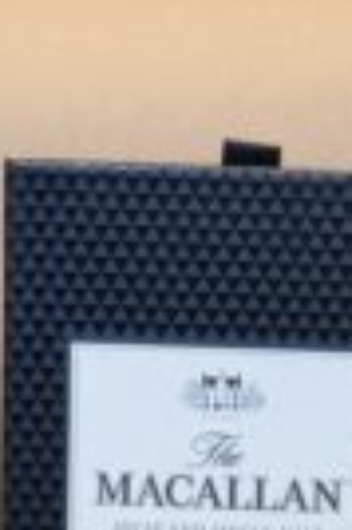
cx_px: 403
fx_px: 1191
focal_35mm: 81
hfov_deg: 16.2
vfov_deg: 21.4
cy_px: 779
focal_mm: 5.4
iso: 250
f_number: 1.8
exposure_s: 1/50
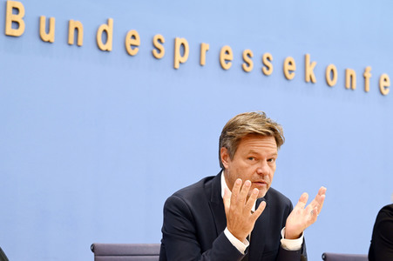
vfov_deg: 18.2
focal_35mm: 75
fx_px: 818
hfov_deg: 27.0
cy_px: 130
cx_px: 196
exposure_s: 1/500
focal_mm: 75
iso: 3200
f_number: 5
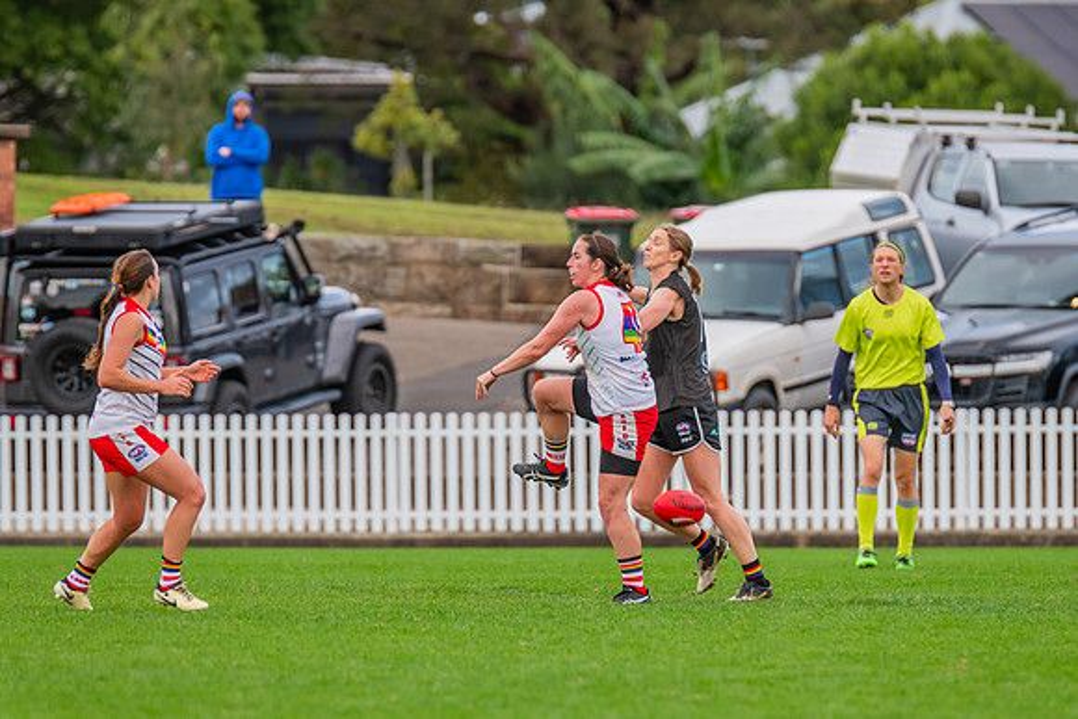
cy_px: 348
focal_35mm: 508
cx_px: 604
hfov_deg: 4.1
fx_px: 15221
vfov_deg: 2.7
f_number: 5.6
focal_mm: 420
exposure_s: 1/1000
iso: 800
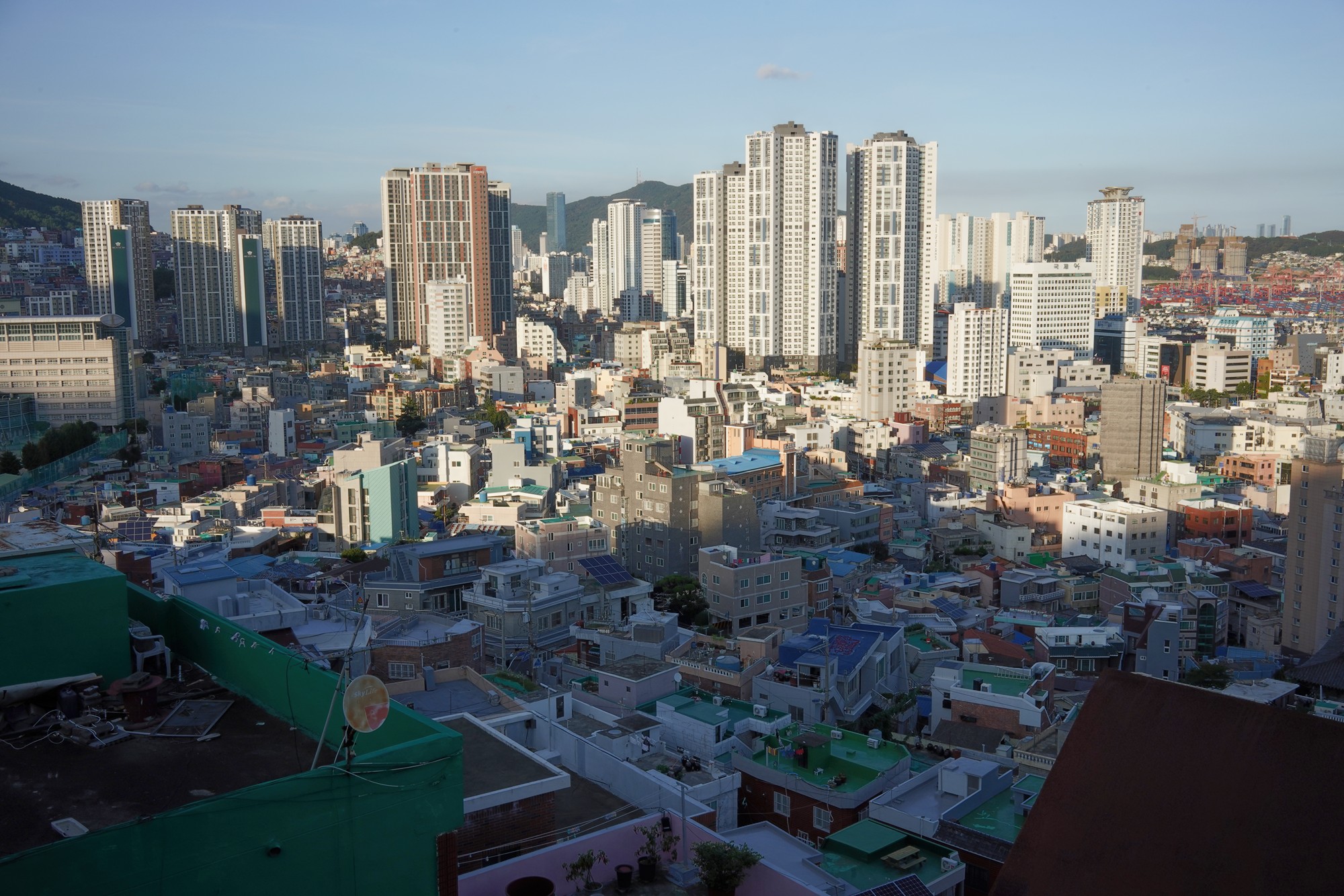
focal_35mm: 35
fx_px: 1307
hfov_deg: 54.4
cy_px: 448
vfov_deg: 37.9
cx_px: 672
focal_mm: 35
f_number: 20
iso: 400
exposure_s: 1/125
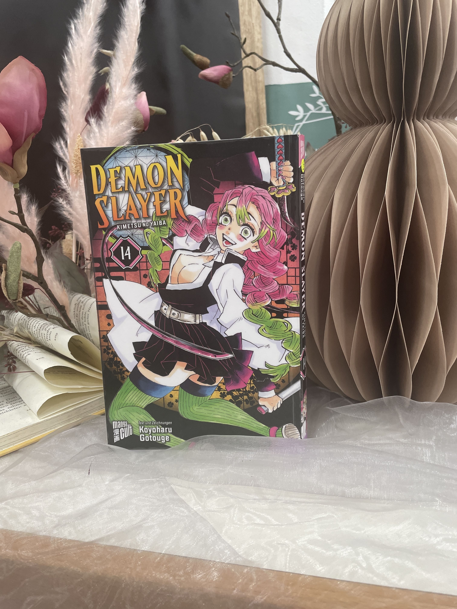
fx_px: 458
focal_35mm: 26
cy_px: 304
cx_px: 228
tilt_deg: -12.0
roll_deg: +4.8
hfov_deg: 53.1
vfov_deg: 67.3
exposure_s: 1/118
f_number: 1.6
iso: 100
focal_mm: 4.2
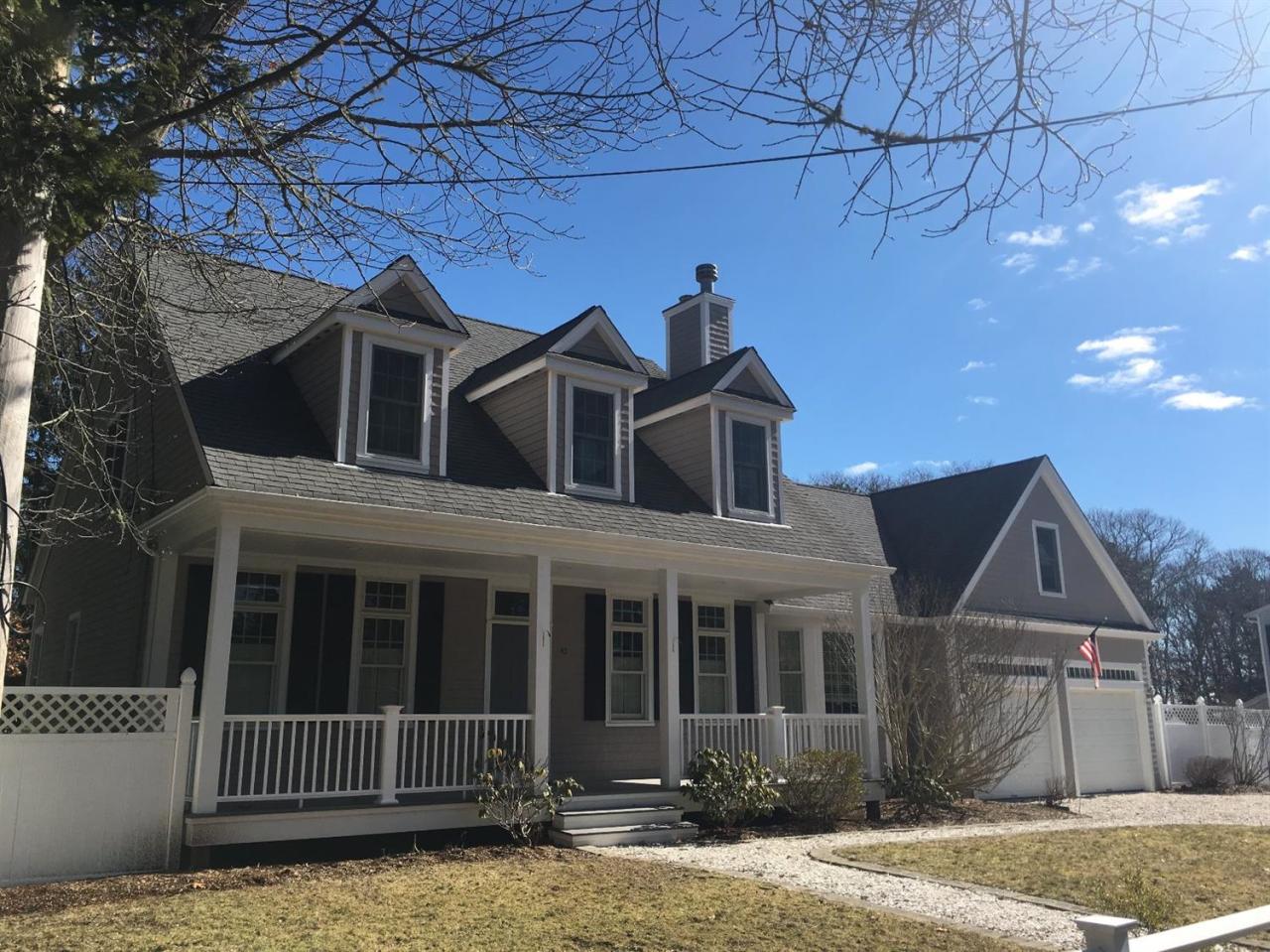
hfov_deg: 61.7
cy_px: 476
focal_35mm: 29
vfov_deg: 48.2
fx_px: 1064
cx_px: 635
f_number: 2.2
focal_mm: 4.15
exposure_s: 1/1709
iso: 25
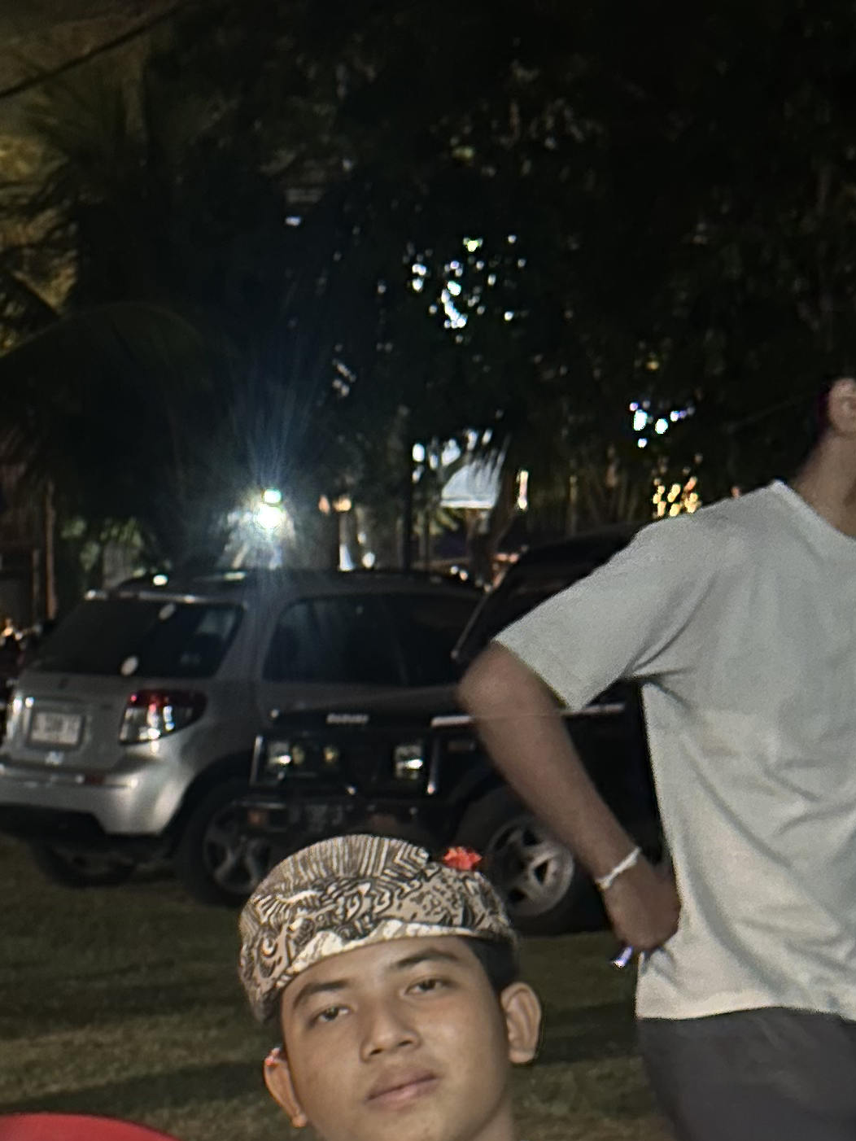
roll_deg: +1.4
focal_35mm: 138
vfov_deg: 14.1
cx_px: -345
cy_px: 1042
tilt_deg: -5.8
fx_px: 4549
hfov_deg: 10.5
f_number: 1.78
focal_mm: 6.86
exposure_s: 1/20
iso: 640
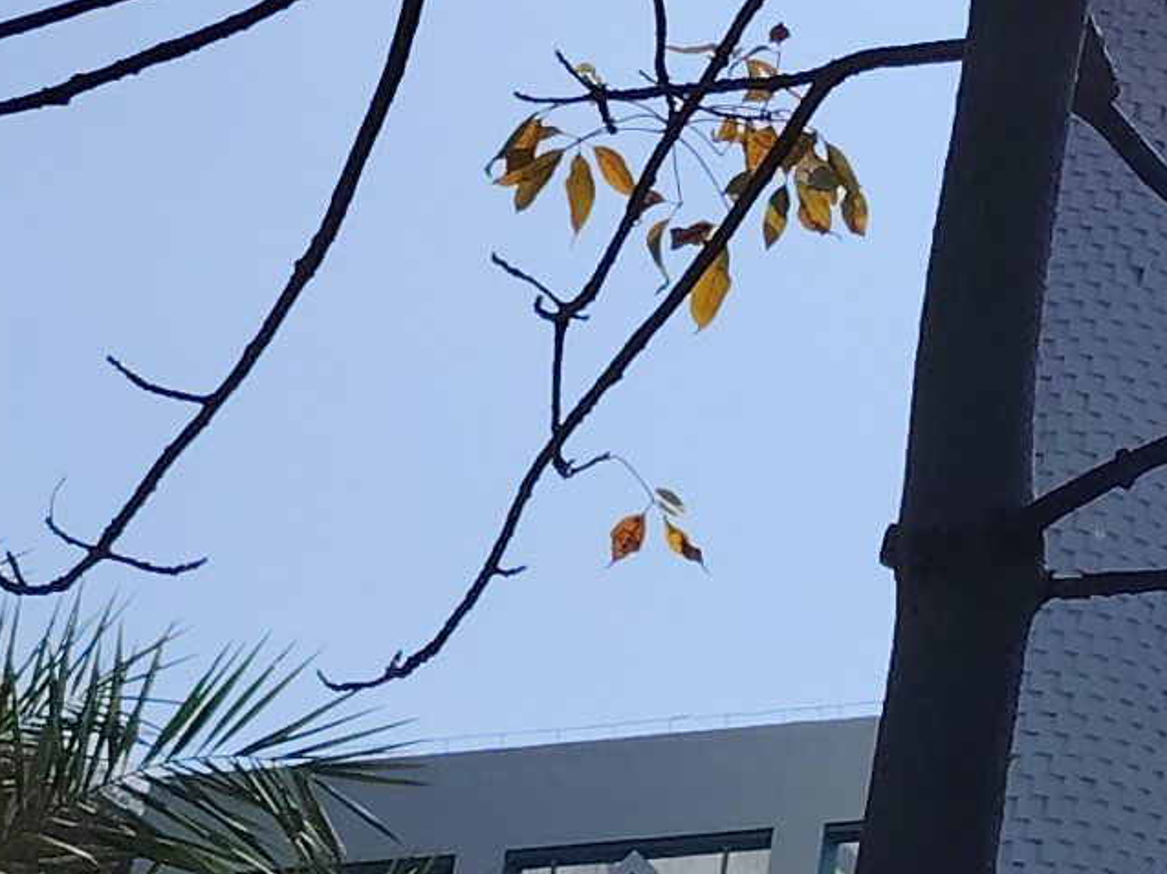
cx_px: 2306
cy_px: 376
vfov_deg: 11.1
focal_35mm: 133
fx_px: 4481
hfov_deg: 13.0
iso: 102
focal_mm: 5.25
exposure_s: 1/3333
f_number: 1.75
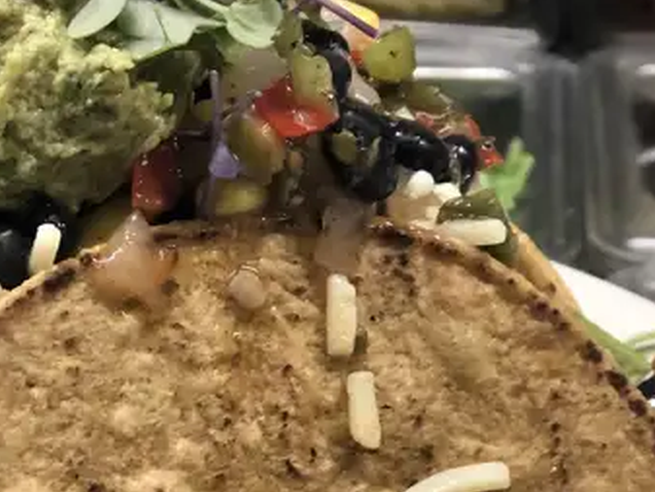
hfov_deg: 17.8
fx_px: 2082
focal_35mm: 110
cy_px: 346
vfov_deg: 13.4
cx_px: 148
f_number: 2.8
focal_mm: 6.6
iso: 125
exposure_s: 1/30
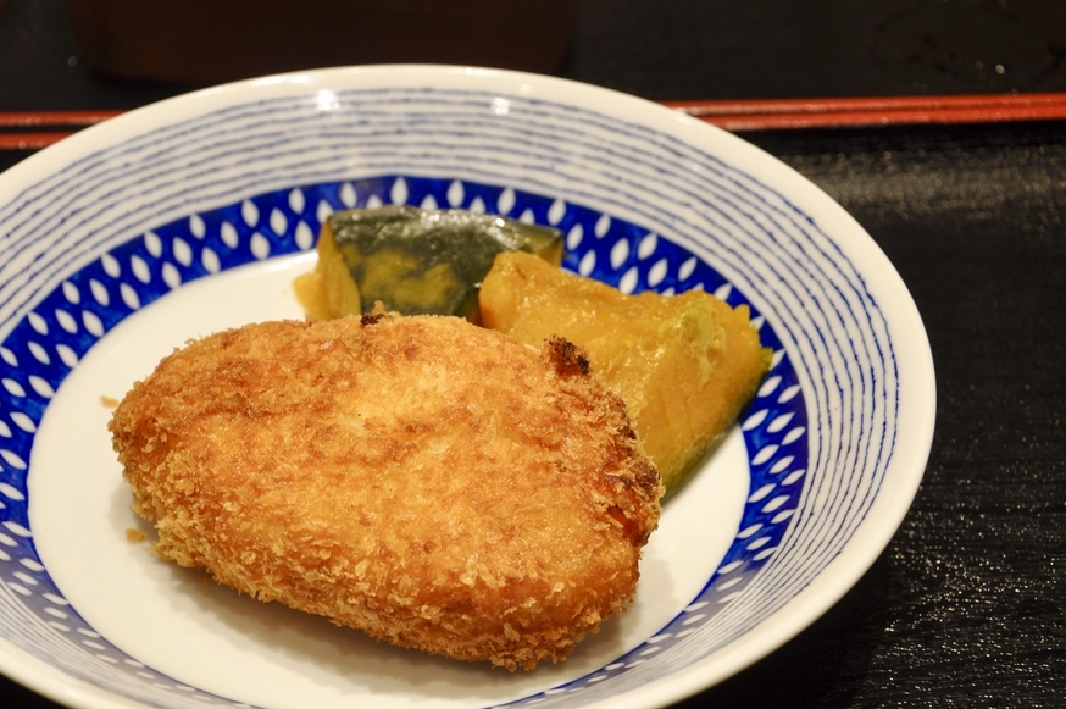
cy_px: 459
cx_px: 396
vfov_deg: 19.4
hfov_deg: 28.8
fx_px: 2071
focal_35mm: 70
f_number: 6.3
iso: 200
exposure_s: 1/40
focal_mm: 34
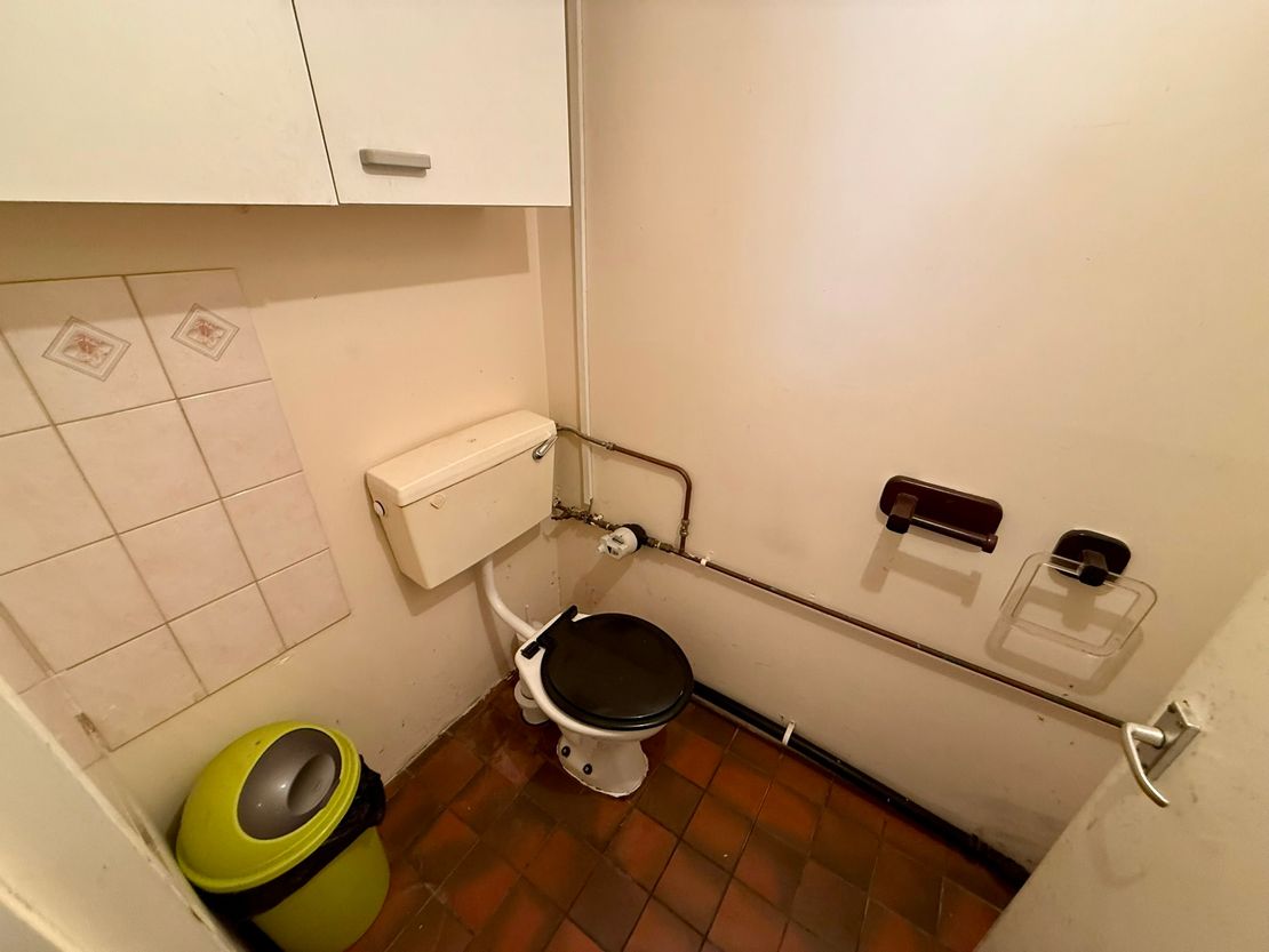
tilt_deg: -28.5
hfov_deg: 102.1
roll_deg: -1.3
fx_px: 513
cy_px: 476
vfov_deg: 85.7
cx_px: 634
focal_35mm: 14
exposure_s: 1/50
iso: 250
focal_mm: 2.22
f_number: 2.2
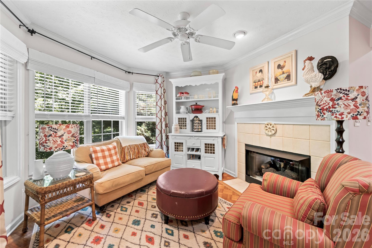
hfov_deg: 104.3
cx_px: 186
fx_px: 145
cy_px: 124
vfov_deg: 81.2
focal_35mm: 14
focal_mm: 14
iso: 500
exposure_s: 1/4
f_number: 8
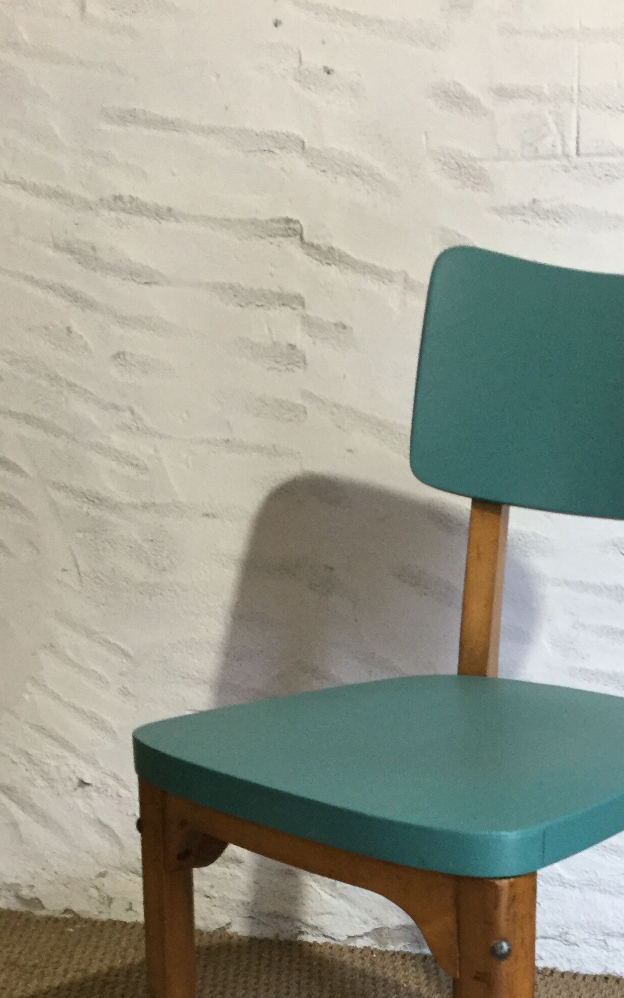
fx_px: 1470
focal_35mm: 54
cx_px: 508
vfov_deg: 36.3
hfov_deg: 23.6
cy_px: 791
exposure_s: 1/33
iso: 125
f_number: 2.4
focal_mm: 3.3
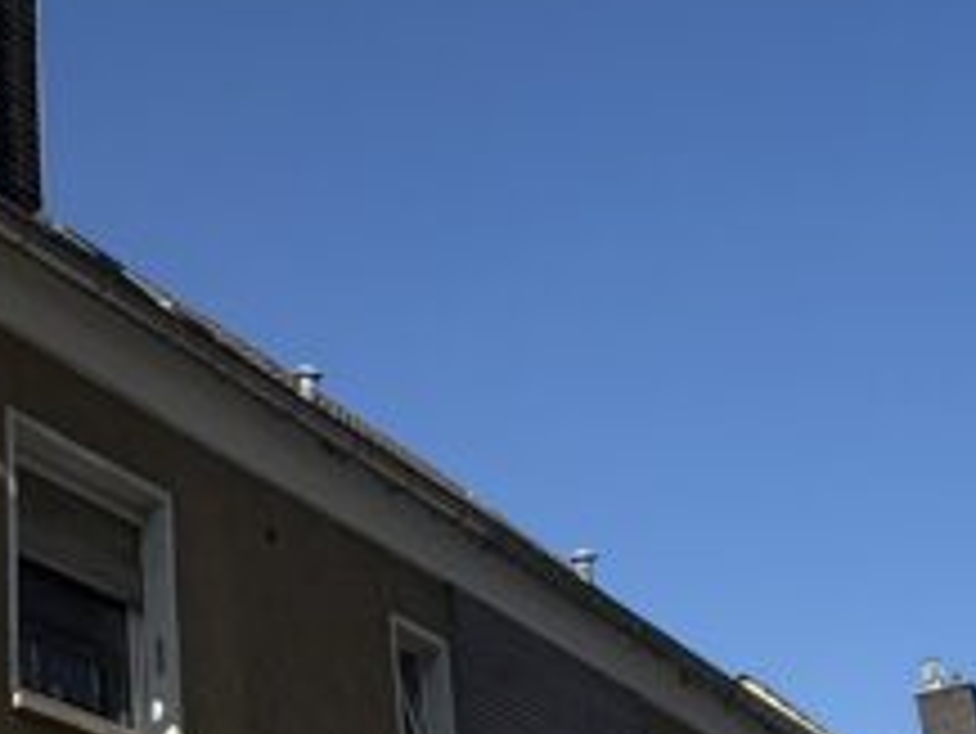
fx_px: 1862
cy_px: 729
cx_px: -67
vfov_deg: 21.5
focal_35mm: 66
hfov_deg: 27.2
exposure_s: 1/2611
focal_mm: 2.22
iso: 50
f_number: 2.2
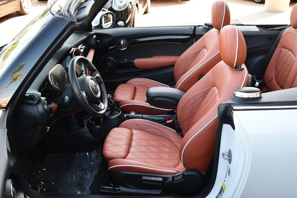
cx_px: 148
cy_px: 99
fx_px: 297
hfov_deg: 53.1
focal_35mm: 36
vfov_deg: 36.9
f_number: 3.5
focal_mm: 18
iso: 400
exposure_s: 1/250
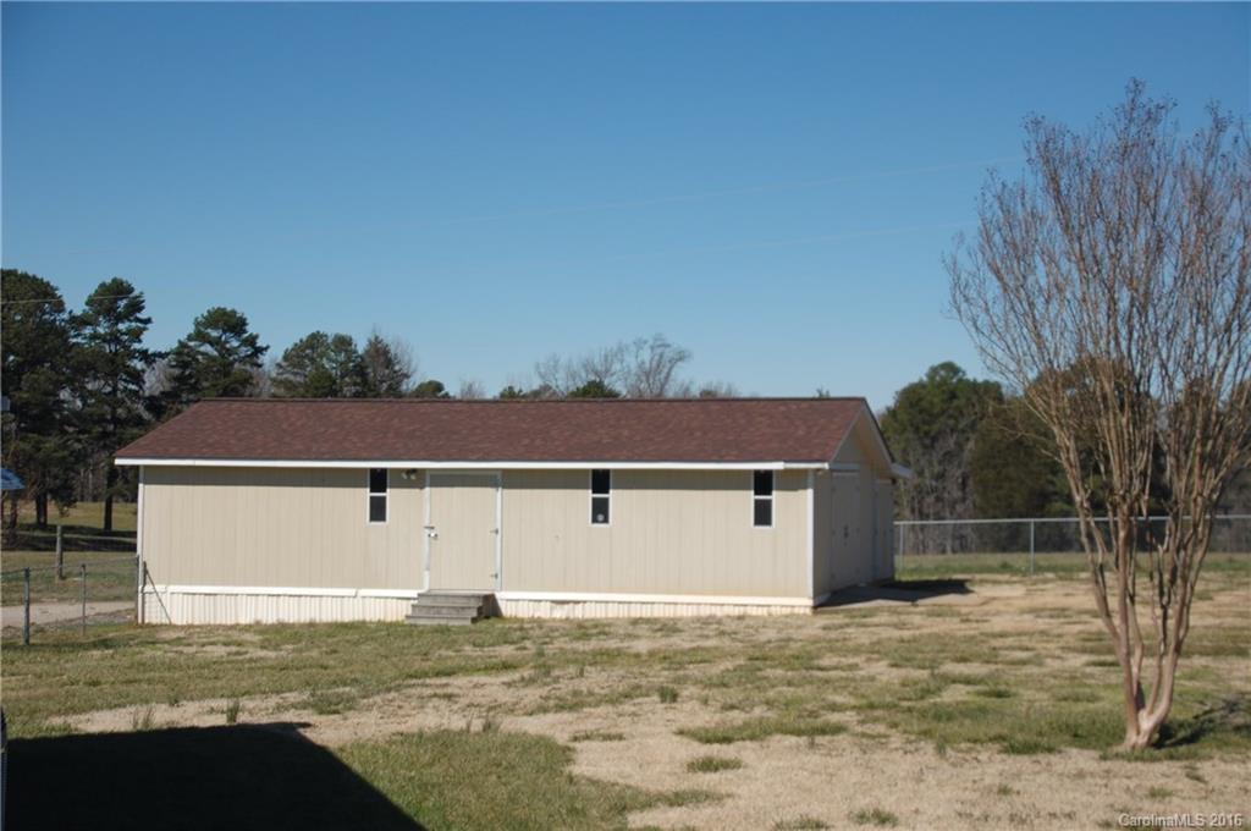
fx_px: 2186
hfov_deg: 31.9
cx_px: 626
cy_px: 416
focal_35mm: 63
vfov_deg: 21.5
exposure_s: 1/2000
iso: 200
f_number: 4.8
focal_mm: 42
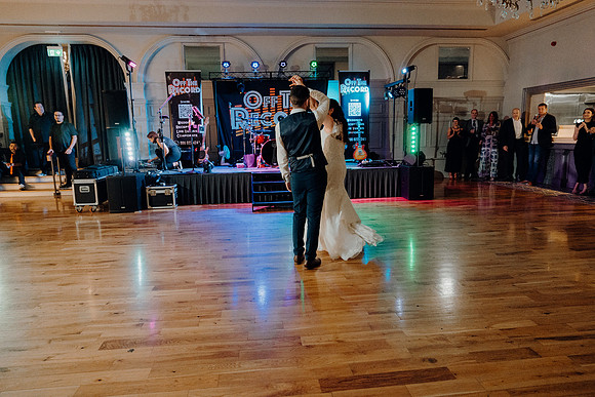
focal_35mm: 24
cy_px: 198
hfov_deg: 73.7
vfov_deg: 53.2
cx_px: 298
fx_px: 397
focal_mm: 24
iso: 5000
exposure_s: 1/200
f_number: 3.5
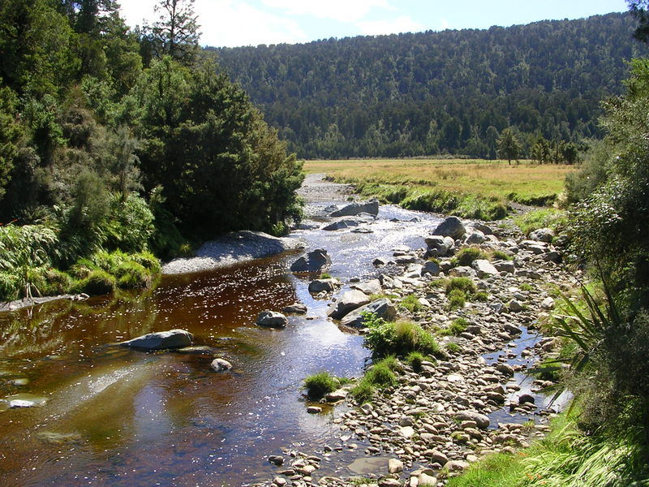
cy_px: 244
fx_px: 712
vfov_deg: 37.7
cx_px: 324
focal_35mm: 38
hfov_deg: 49.0
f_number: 5.6
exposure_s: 1/178
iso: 50
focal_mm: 5.8
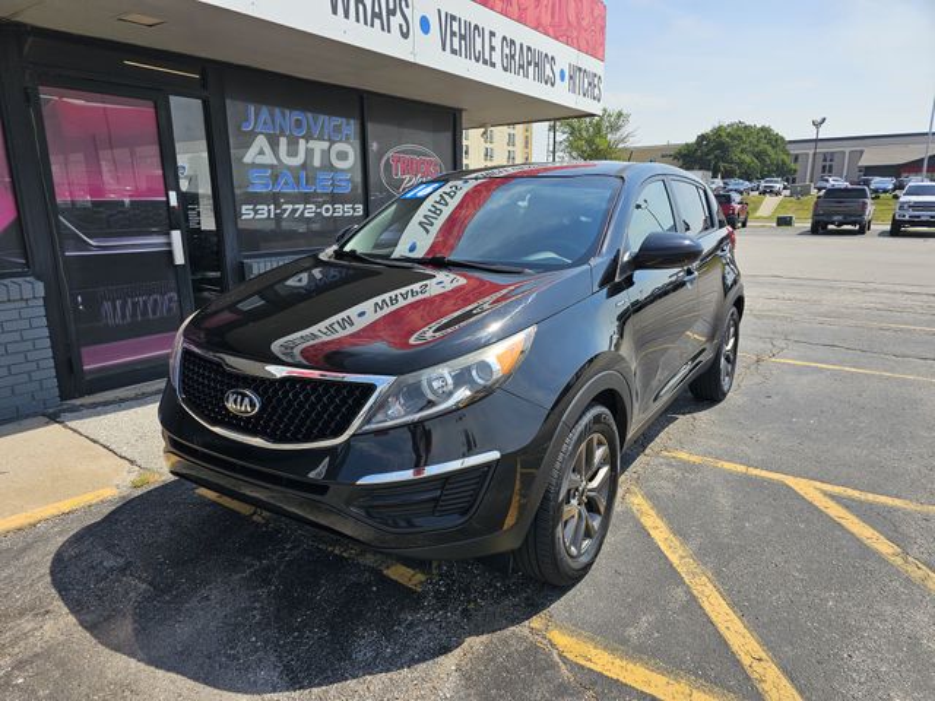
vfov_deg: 58.9
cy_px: 350
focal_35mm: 23
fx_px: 621
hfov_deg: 73.9
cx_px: 468
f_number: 1.7
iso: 10
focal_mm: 6.3
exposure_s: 1/621
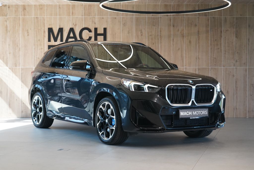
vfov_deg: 20.6
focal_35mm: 66
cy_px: 85
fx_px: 466
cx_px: 127
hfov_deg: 30.5
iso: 3200
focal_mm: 66
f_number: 5.6
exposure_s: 1/160
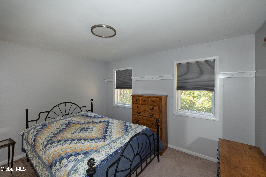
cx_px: 133
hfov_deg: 100.4
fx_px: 111
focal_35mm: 15
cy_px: 88
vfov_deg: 77.2
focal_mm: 15
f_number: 8
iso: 800
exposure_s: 1/90
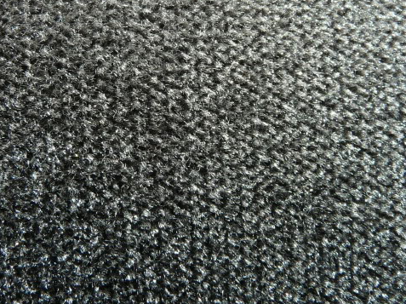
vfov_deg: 30.6
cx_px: 188
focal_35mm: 47
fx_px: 551
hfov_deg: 40.4
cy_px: 100
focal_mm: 4.6
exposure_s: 1/200
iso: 100
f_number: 4.5
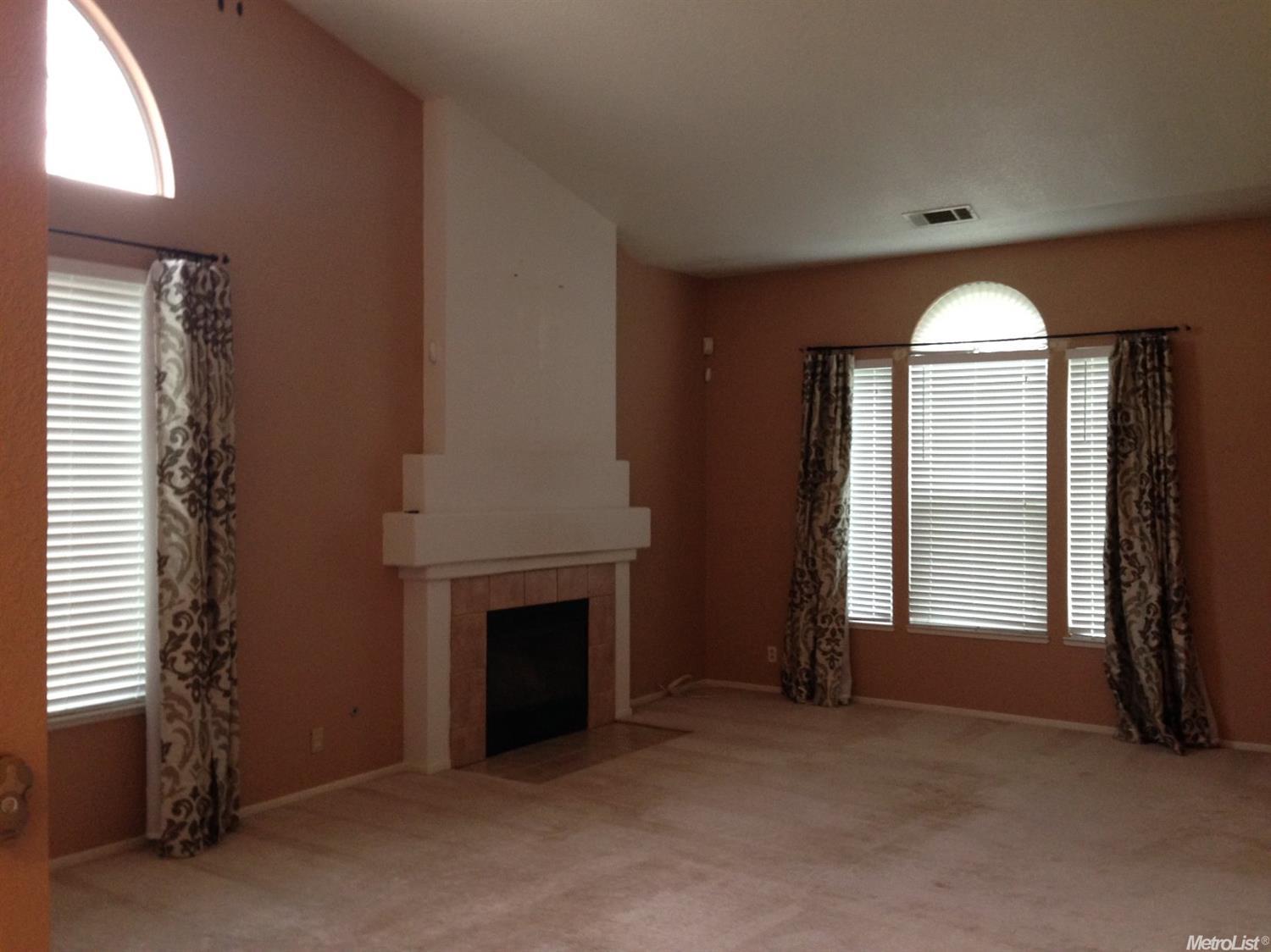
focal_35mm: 33
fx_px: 1211
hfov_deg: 55.4
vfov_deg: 42.9
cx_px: 636
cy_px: 476
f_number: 2.4
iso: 160
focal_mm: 4.12
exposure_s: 1/20
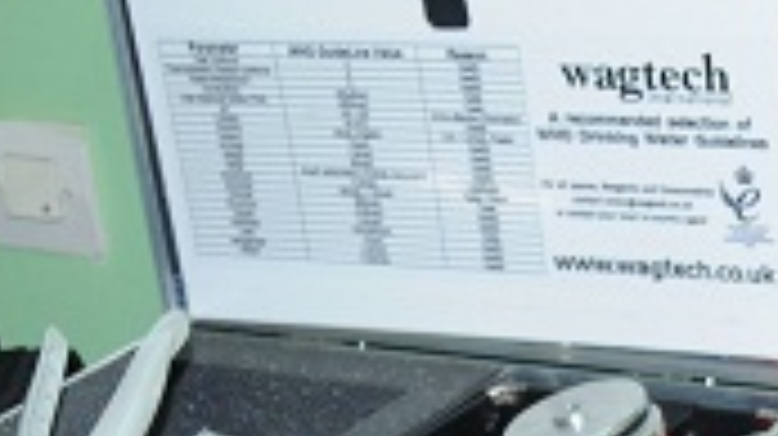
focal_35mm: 120
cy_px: 800
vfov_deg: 9.6
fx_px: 2474
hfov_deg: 17.3
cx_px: 854
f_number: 4
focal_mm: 22
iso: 400
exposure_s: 1/60
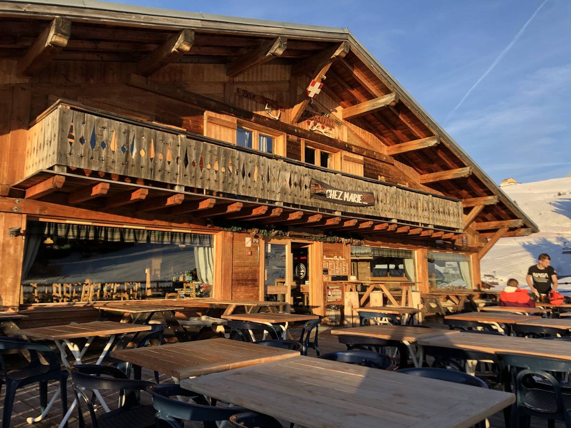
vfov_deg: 49.7
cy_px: 214
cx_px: 286
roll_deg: +0.4
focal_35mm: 28
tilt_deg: +8.0
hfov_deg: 63.4
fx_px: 462
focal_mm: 4
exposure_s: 1/522
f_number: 1.8
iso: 20
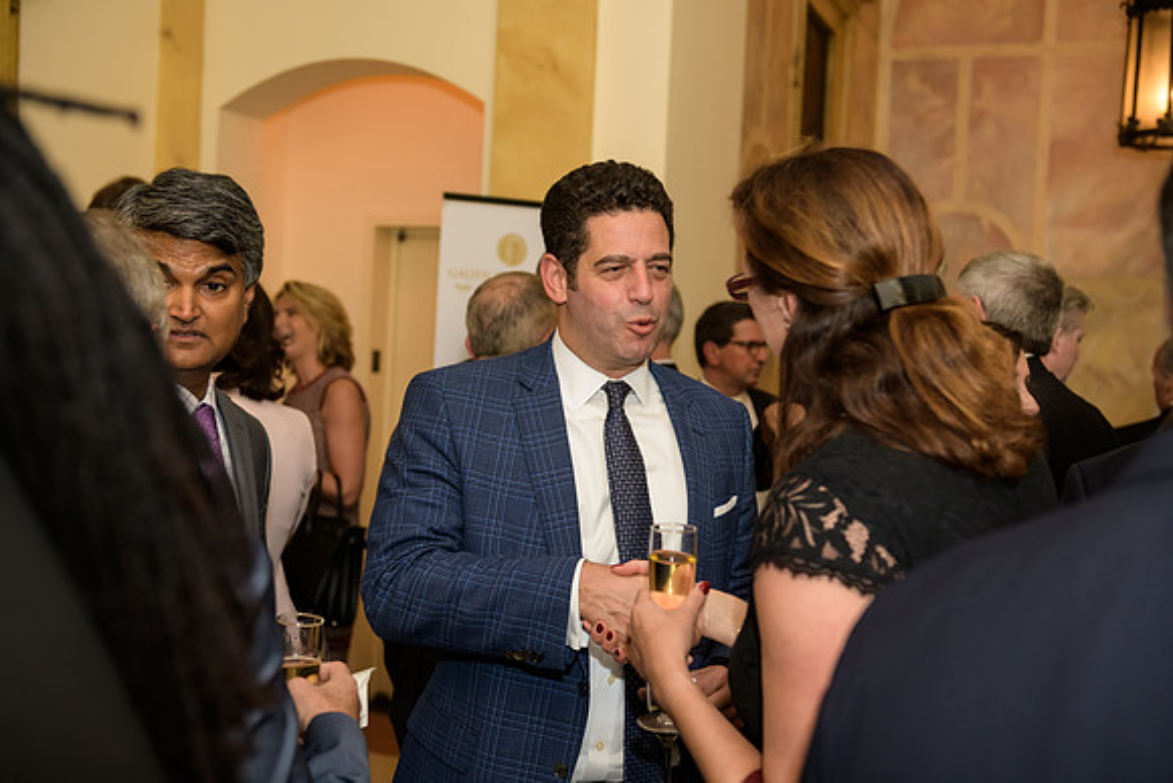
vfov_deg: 30.5
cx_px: 586
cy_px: 392
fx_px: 1434
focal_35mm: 44
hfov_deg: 44.5
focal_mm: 44
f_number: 3.2
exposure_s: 1/125
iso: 1000
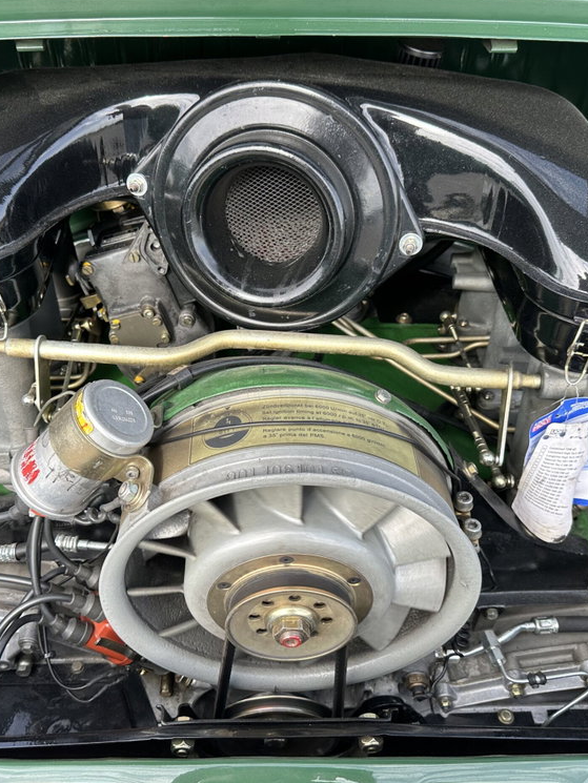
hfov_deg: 42.9
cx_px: 272
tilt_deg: -47.4
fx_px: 747
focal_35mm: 33
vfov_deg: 55.3
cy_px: 389
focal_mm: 6.86
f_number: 1.78
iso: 80
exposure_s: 1/676
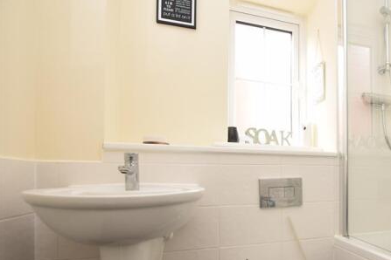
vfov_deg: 55.9
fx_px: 239
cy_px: 176
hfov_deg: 73.9
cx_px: 285
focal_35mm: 22
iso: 320
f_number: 5.6
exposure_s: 1/100
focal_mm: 10
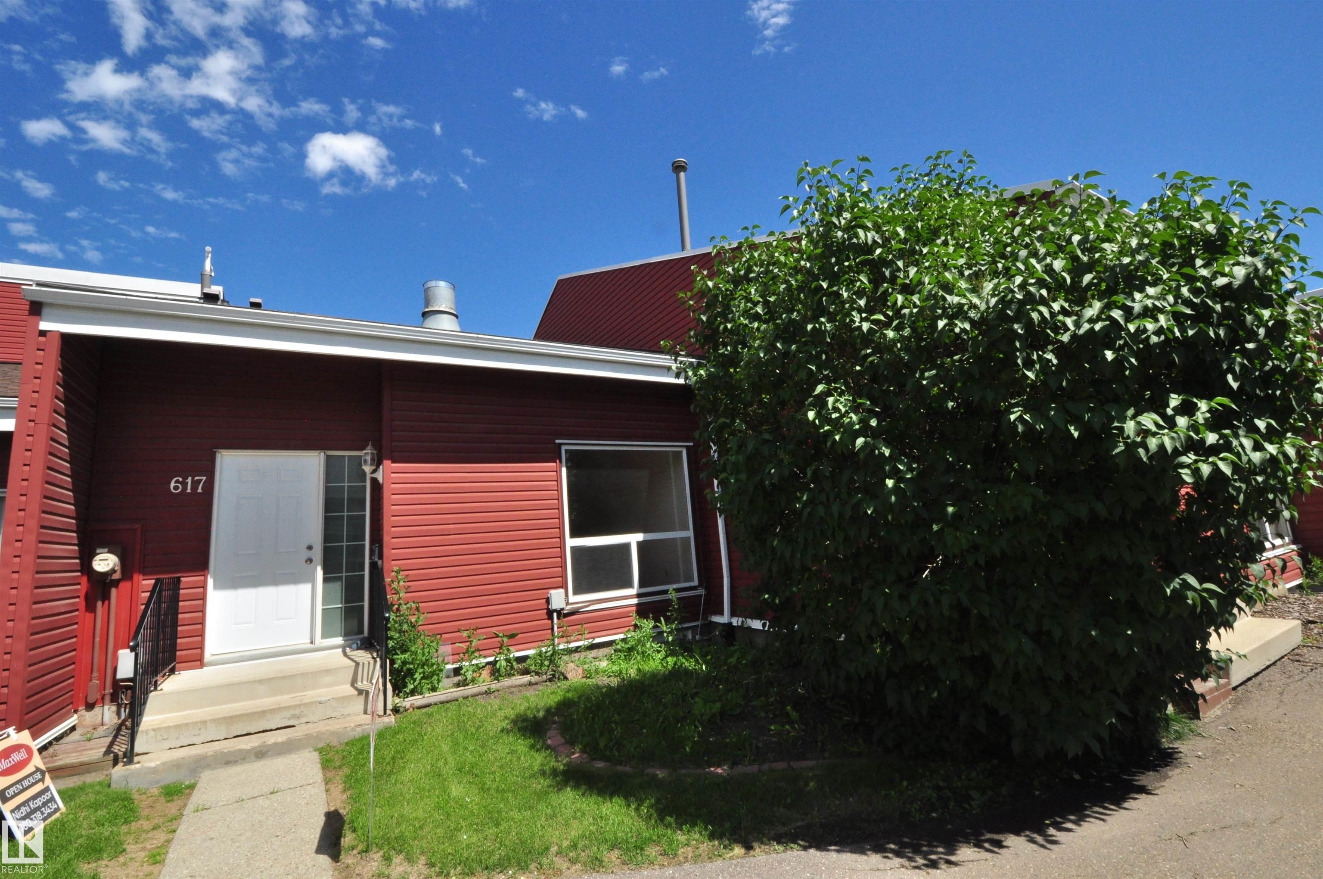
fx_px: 551
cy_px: 440
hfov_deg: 100.5
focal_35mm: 15
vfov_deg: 77.2
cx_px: 662
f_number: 22
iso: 640
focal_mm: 10
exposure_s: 1/200
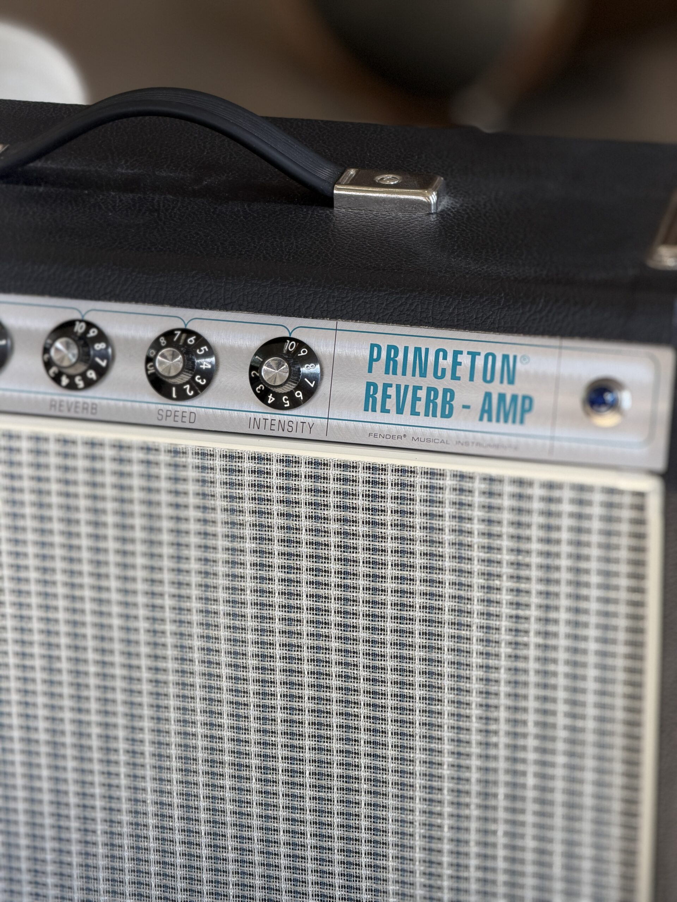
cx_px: 338
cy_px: 451
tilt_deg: -25.7
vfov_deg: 19.6
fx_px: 2608
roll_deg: +1.0
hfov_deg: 14.8
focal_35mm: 100
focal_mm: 16.89
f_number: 2.8
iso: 100
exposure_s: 1/121
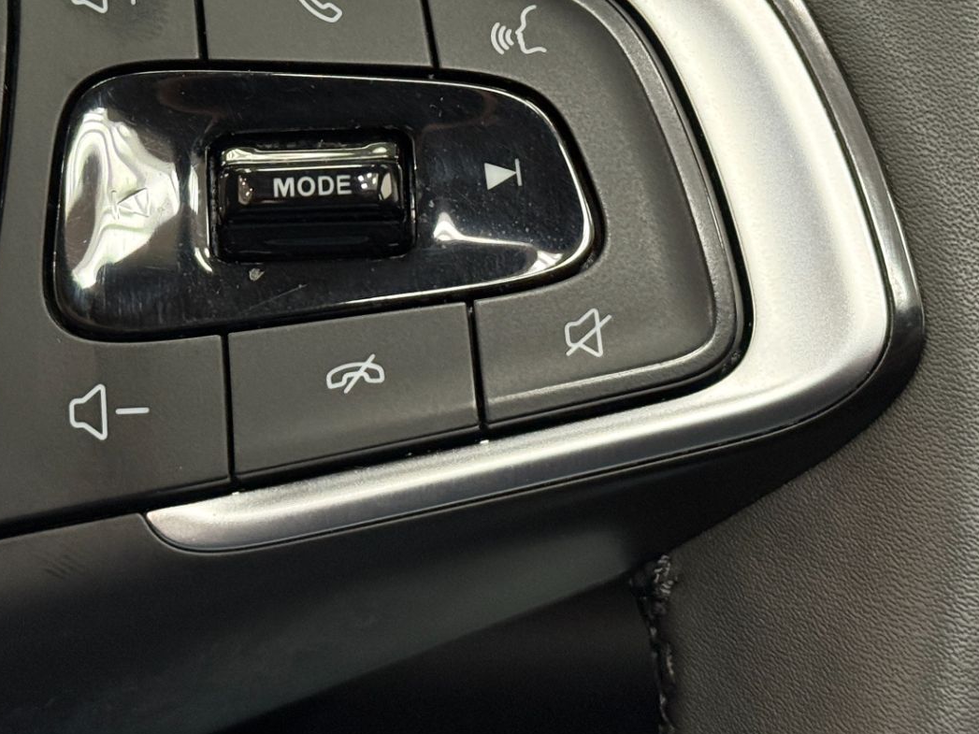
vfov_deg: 16.7
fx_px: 2489
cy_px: 149
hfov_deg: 22.2
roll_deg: +0.2
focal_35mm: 88
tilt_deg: -22.4
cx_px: 362
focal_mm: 6.76
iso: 400
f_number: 1.78
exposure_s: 1/40
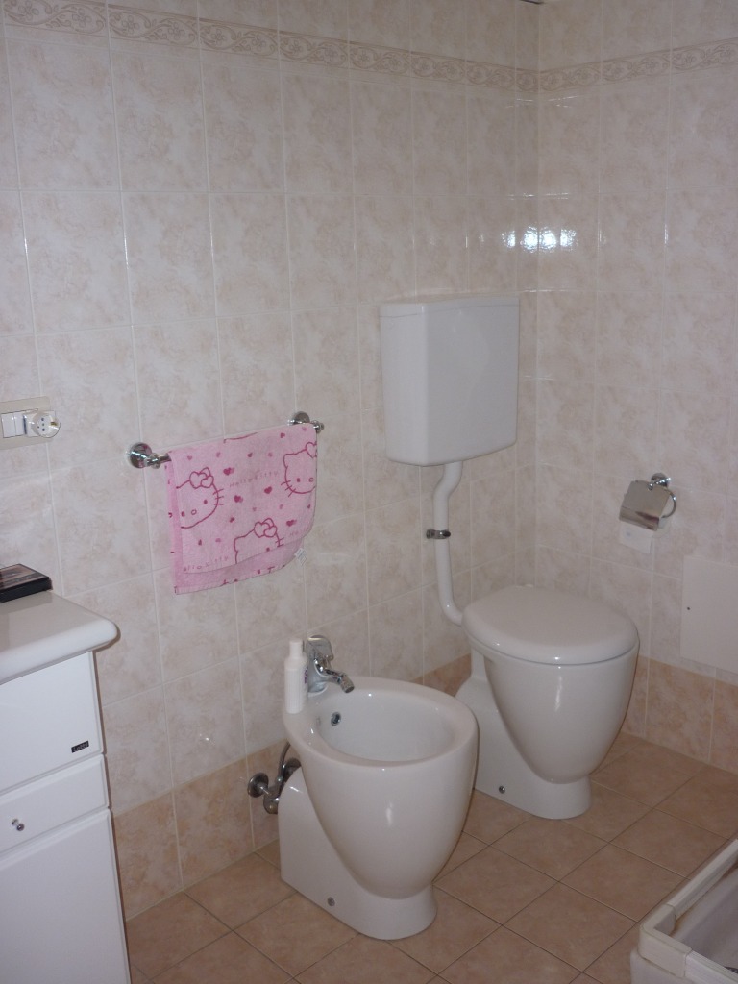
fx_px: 938
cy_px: 492
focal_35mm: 33
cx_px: 369
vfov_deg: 55.4
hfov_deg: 42.9
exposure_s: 1/30
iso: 100
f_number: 2.8
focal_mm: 5.5
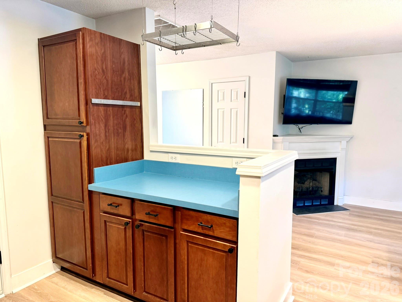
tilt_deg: -6.5
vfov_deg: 56.8
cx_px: 201
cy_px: 151
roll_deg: -0.5
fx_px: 279
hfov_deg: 71.6
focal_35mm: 24
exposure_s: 1/60
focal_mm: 6.76
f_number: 1.78
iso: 200
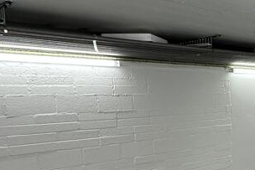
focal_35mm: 49
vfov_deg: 27.3
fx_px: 347
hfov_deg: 32.1
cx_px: 320
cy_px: 121
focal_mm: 2.22
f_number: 2.2
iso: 200
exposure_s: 1/50
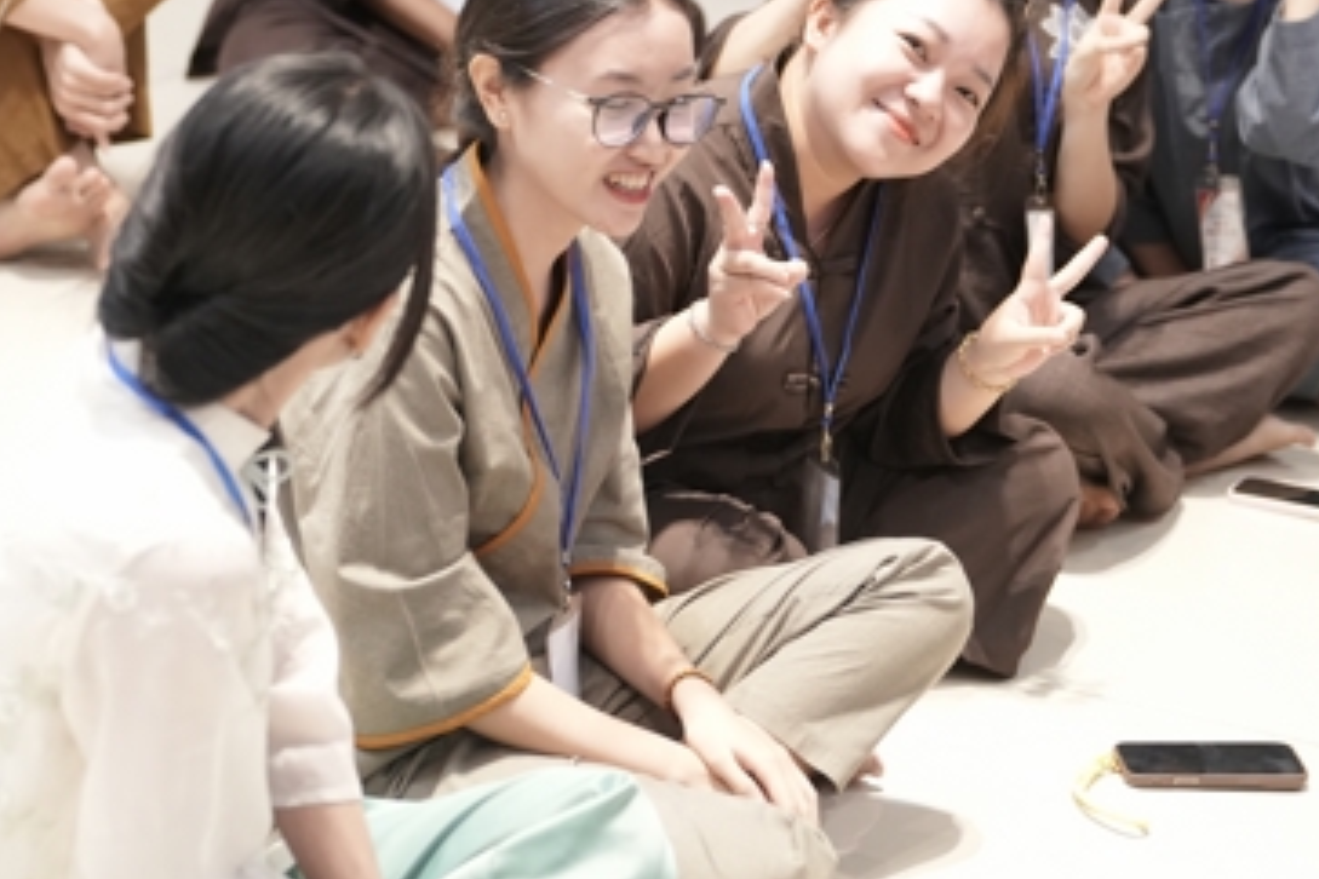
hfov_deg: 18.4
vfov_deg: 12.3
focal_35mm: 111
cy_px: 256
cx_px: 854
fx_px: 4067
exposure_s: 1/160
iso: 3200
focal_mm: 62
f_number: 2.8
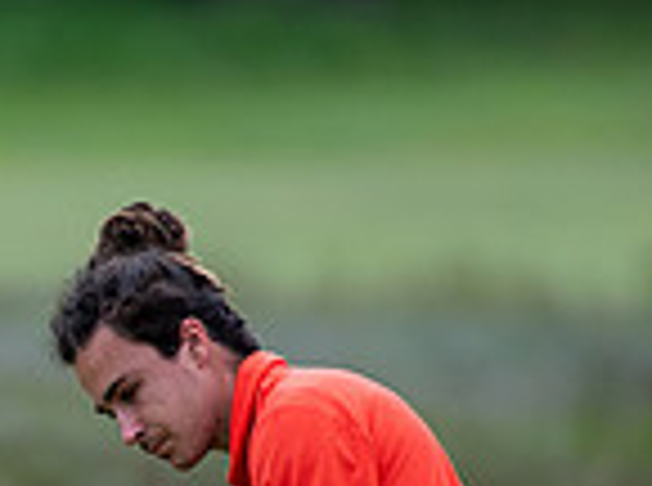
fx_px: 32617
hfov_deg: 1.1
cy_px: 857
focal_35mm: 1736
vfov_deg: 0.9
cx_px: -432
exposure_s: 1/2000
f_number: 4
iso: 640
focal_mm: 300
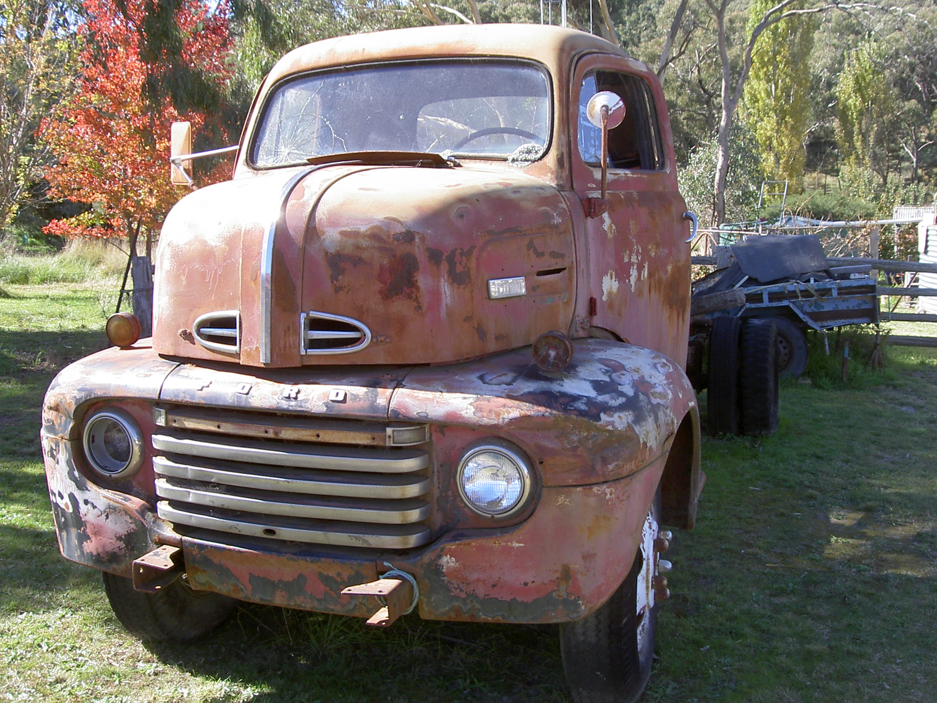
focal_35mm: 39
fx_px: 1056
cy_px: 352
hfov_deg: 47.9
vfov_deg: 36.8
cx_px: 468
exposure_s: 1/189
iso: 100
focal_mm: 8
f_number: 4.7
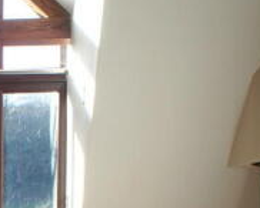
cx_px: -167
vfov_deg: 15.9
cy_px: 281
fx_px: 701
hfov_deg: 17.9
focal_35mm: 91
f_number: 6.3
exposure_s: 1/100
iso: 200
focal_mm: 18
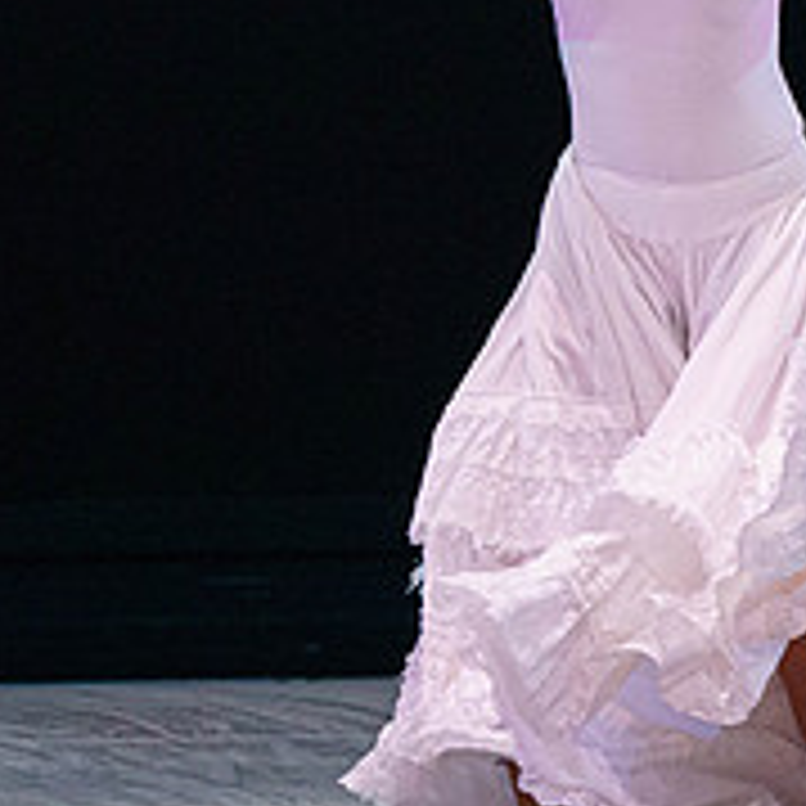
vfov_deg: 1.5
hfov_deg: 1.5
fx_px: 31822
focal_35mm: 1208
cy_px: 155
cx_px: 612
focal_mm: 400
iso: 5000
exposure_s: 1/400
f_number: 6.3
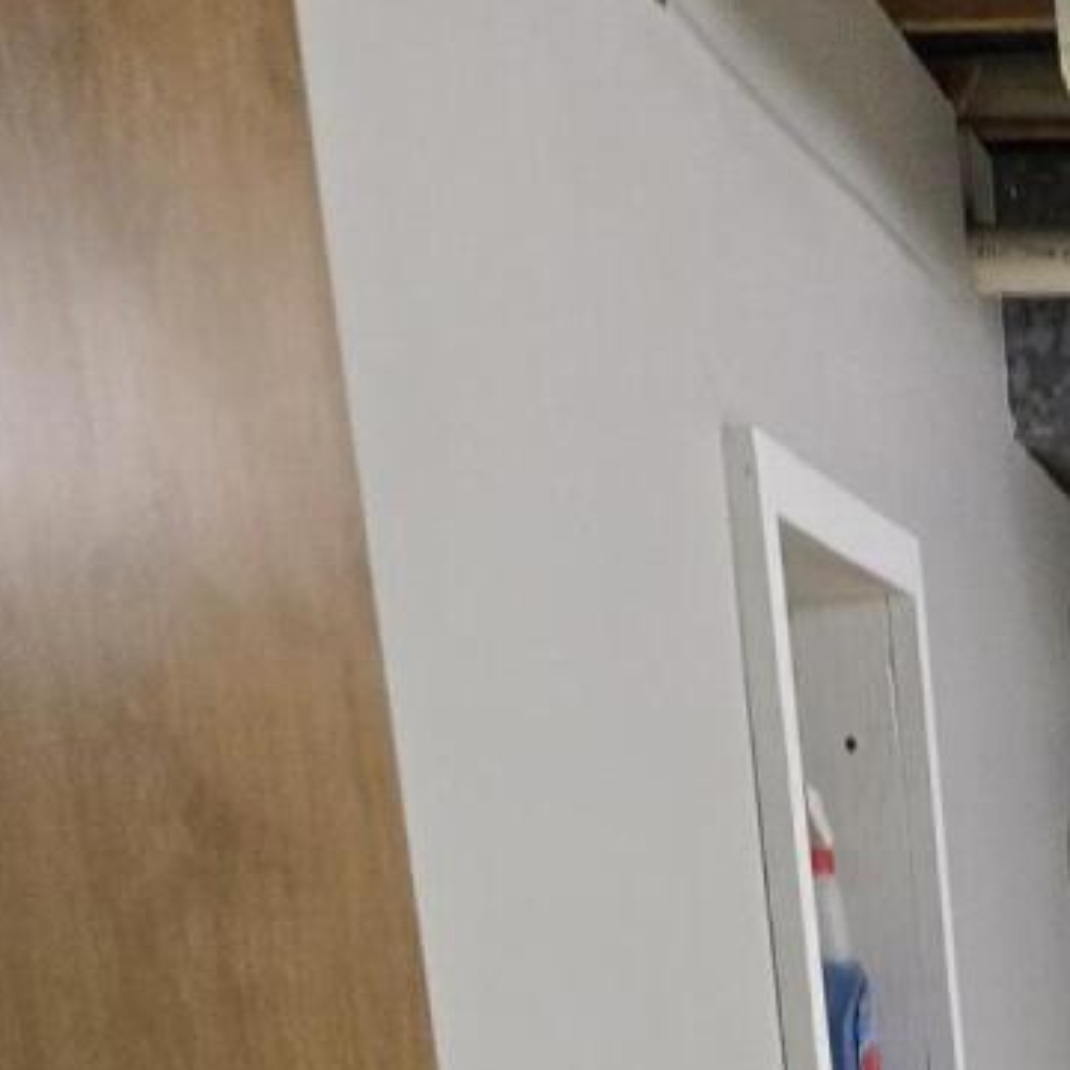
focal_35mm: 113
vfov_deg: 12.2
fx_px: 3952
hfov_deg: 14.1
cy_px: 2586
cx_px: 1780
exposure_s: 1/120
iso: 100
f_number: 1.8
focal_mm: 5.4
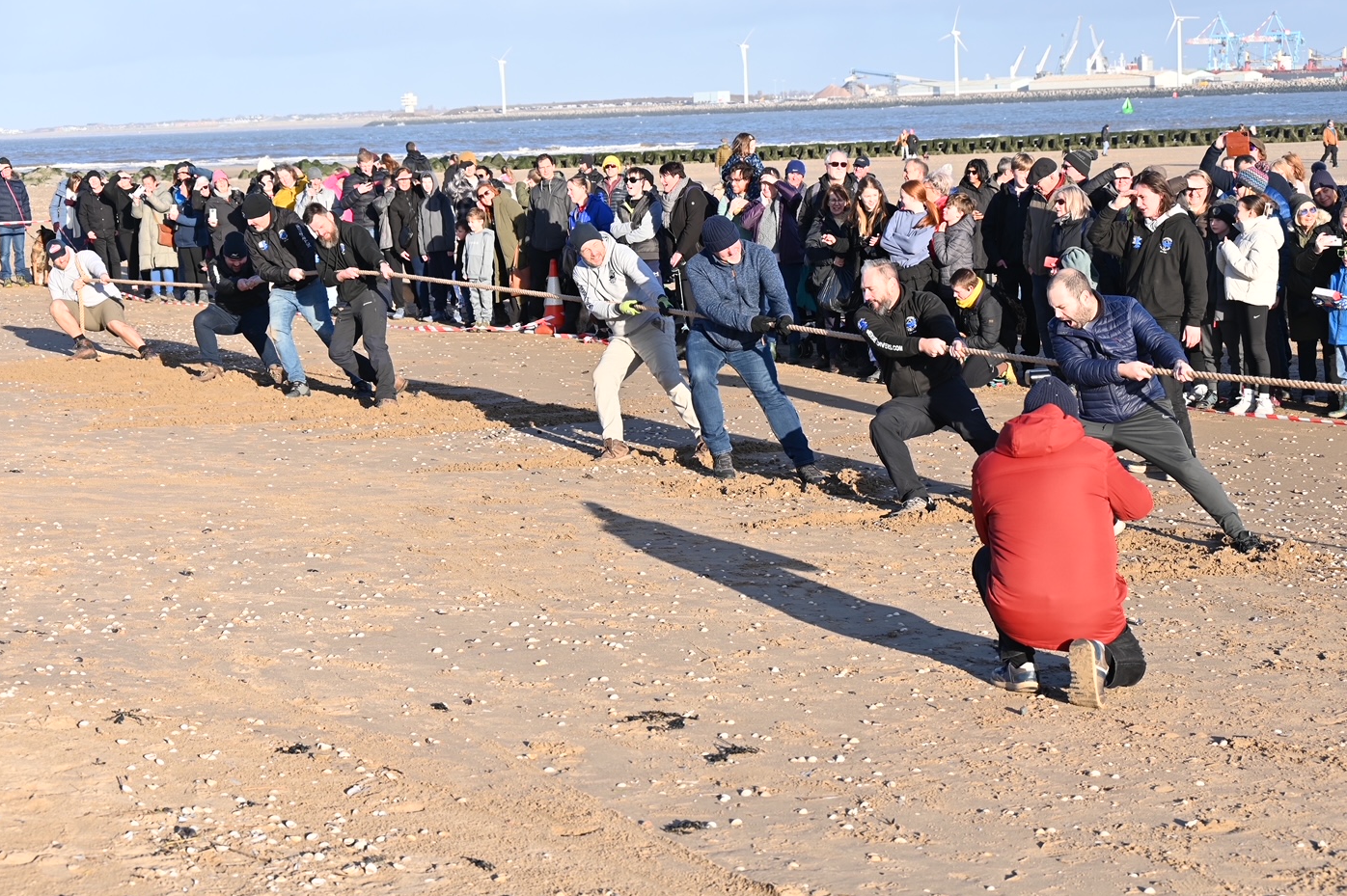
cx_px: 710
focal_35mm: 65
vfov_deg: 20.9
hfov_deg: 31.0
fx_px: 2431
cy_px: 483
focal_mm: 60
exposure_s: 1/400
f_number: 7.1
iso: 200
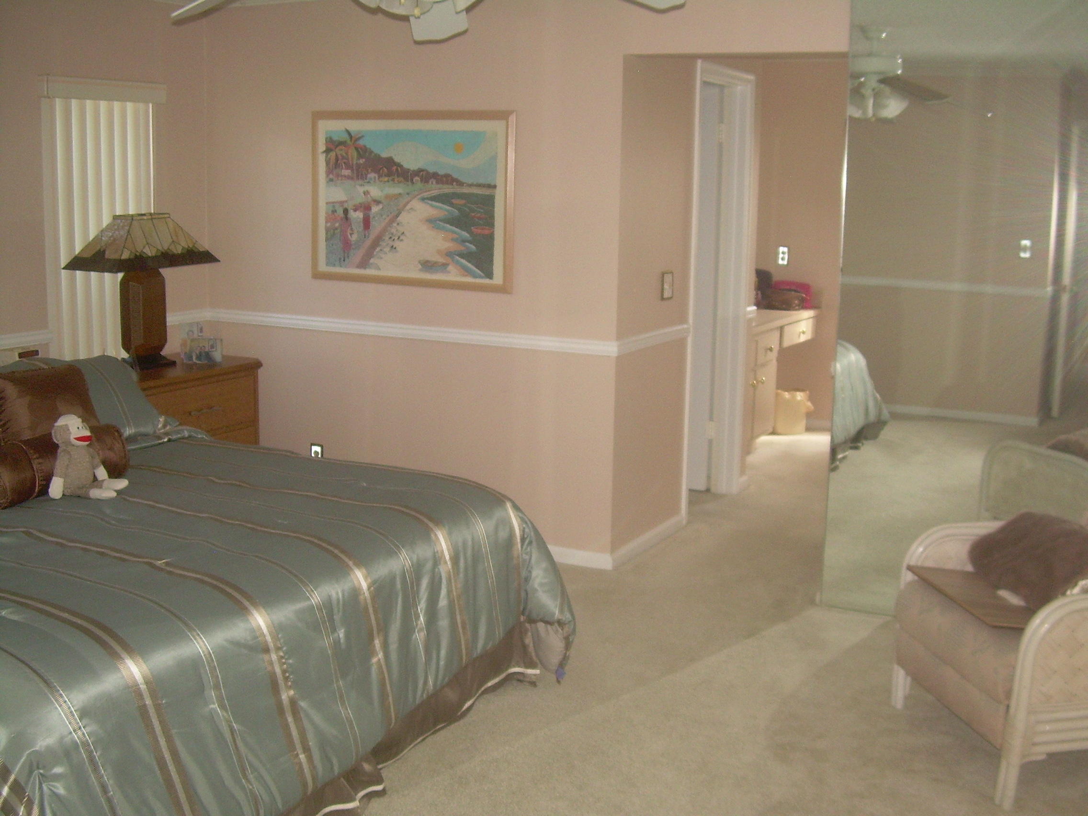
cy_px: 408
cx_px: 544
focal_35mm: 38
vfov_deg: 37.7
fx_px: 1194
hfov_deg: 49.0
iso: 183
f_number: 2.8
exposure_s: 1/60
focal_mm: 6.3
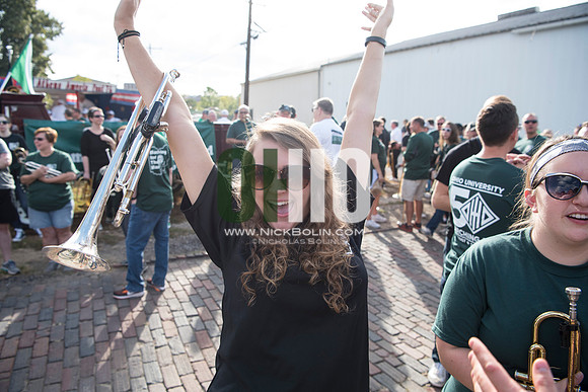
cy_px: 196
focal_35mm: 24
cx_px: 294
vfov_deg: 53.2
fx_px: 392
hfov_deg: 73.7
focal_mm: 24
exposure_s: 1/400
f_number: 4.5
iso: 250
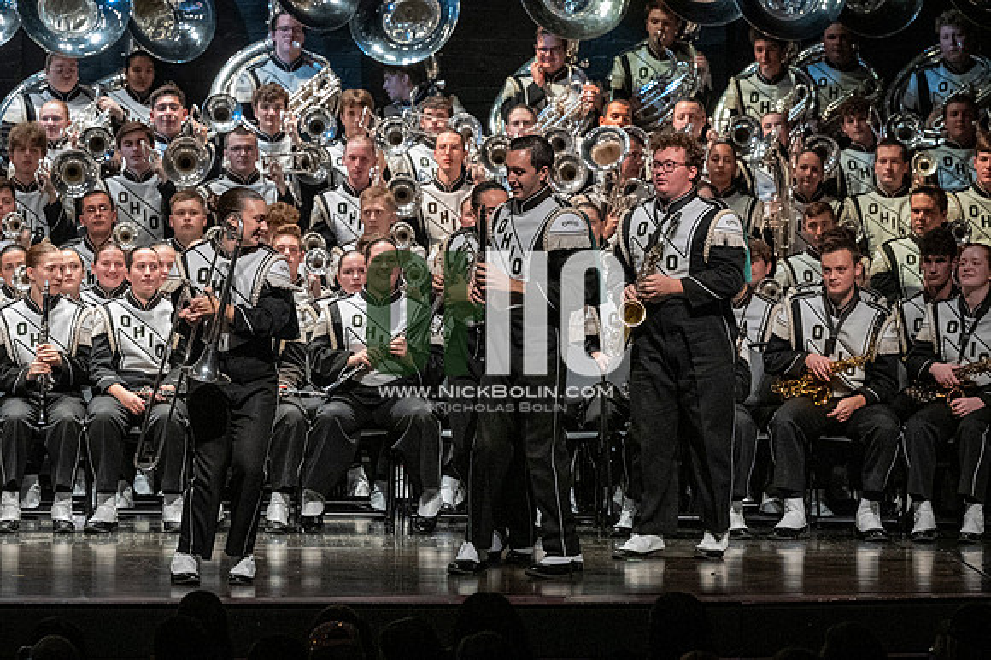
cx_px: 496
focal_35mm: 225
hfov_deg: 9.2
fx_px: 6190
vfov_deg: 6.1
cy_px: 330
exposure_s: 1/500
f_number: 4
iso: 4000
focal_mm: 150
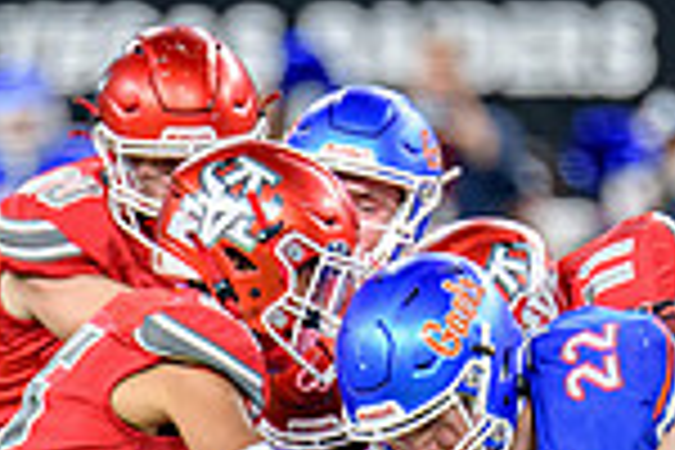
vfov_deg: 1.2
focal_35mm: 1162
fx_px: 21786
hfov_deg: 1.8
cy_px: 421
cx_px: 432
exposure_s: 1/400
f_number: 2.8
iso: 1250
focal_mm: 300
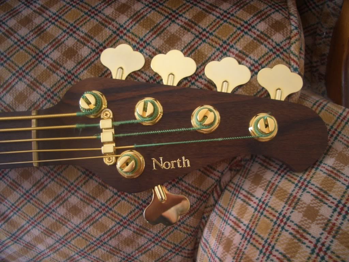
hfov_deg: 52.6
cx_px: 174
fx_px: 353
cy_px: 131
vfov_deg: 40.7
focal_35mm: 35
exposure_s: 1/8
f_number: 2.6
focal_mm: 5.8
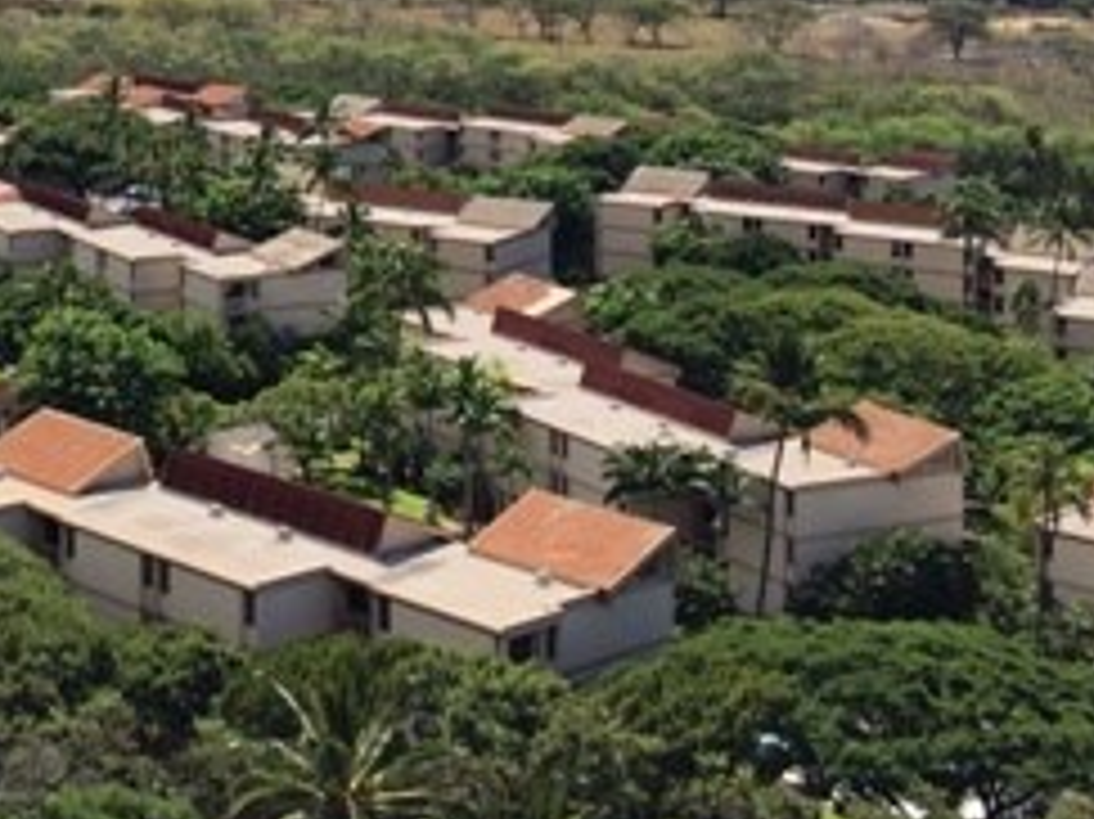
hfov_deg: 23.9
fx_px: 2495
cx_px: 63
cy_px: -194
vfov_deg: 17.7
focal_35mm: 79
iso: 50
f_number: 2.2
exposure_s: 1/2160
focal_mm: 4.12
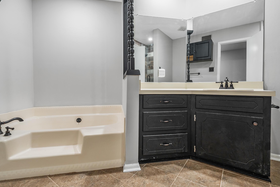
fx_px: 132
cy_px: 91
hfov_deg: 93.3
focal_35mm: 17
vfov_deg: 70.4
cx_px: 144
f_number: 8
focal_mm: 15
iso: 800
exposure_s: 1/10
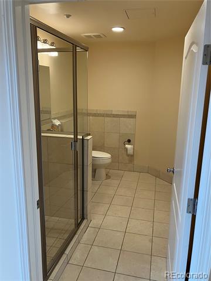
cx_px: 106
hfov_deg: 49.7
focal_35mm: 28
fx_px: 228
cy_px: 140
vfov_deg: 63.4
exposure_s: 1/60
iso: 50
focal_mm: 3.99
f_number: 1.8
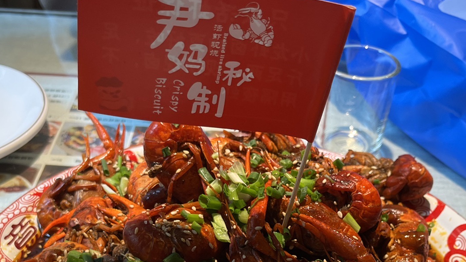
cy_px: 286
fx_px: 667
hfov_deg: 38.5
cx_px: 215
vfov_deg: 21.2
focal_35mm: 54
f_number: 1.6
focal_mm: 5.1
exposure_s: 1/100
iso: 64
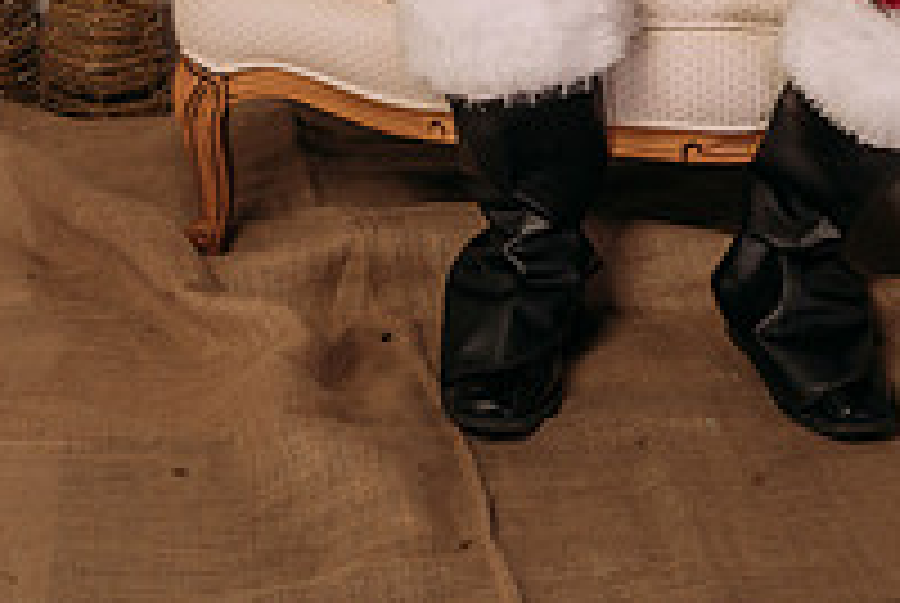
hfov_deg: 19.2
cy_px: -242
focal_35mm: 106
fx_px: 2654
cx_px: 491
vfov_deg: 12.5
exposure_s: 1/100
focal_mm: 35
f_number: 6.3
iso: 100
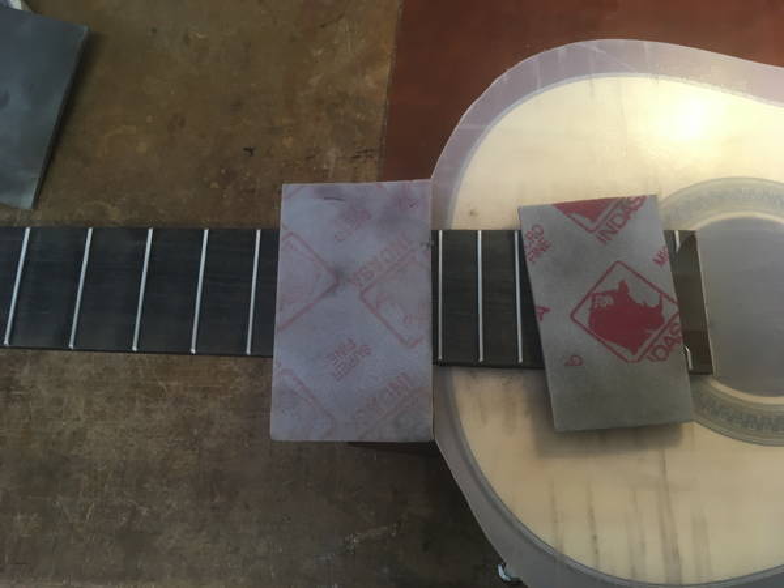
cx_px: 392
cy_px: 294
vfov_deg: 48.2
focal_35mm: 29
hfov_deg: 61.7
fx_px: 657
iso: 64
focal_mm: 4.15
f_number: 2.2
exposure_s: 1/33
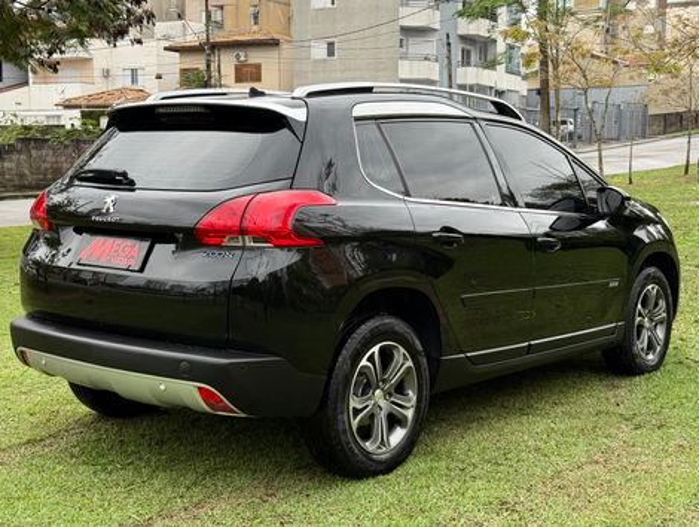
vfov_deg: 30.3
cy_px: 264
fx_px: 971
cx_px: 350
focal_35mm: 48
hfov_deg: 39.6
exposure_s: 1/625
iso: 80
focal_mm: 6.76
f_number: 1.78
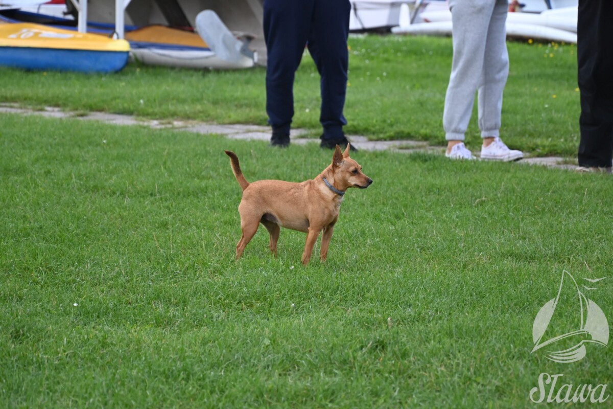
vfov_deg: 8.7
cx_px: 306
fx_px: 2673
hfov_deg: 13.1
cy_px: 204
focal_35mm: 157
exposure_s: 1/400
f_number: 5.6
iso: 400
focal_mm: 105
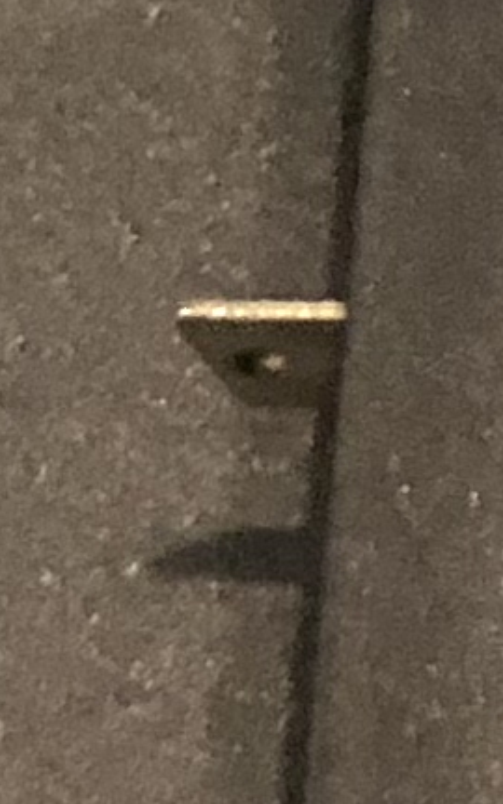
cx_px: 1973
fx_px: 6076
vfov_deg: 7.6
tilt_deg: -68.2
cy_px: 303
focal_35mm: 277
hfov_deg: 4.4
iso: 125
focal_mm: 3.99
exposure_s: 1/4
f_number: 1.8
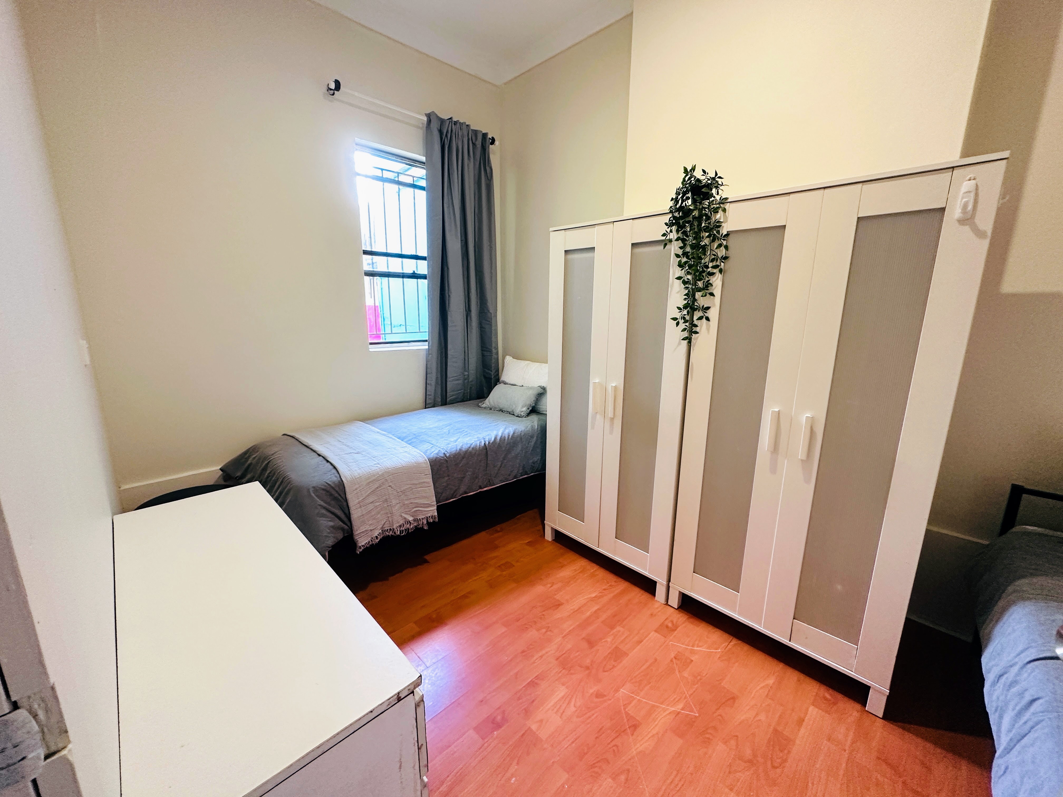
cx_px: 532
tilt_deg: -12.5
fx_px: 430
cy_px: 398
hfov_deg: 102.1
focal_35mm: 14
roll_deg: -1.1
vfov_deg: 85.7
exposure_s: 1/50
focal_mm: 2.22
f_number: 2.2
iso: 250
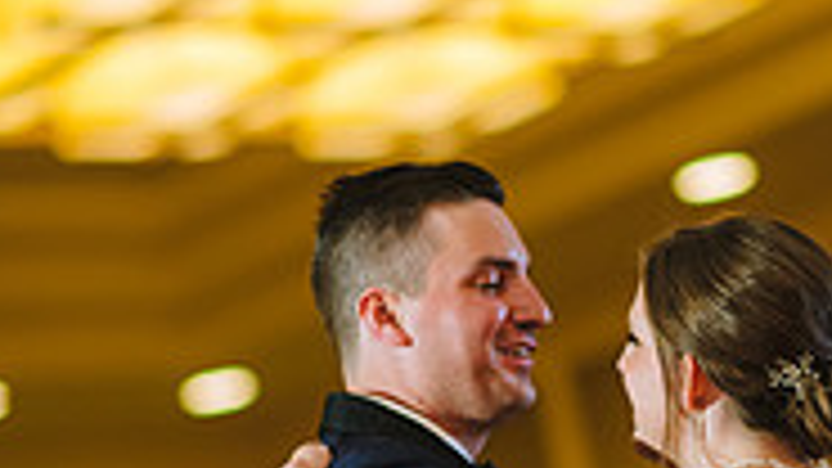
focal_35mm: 217
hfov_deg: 9.9
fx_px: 4787
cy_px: 423
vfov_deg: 5.6
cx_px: 589
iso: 1000
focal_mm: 85
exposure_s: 1/160
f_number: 2
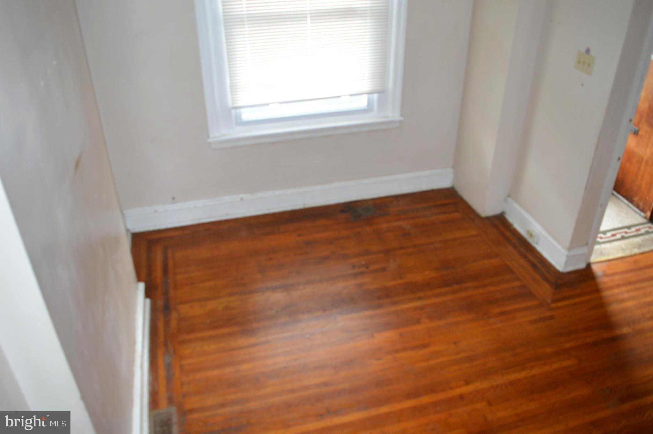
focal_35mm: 27
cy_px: 217
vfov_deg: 47.8
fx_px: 489
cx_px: 326
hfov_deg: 67.4
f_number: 3.5
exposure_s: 1/60
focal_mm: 18
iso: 560
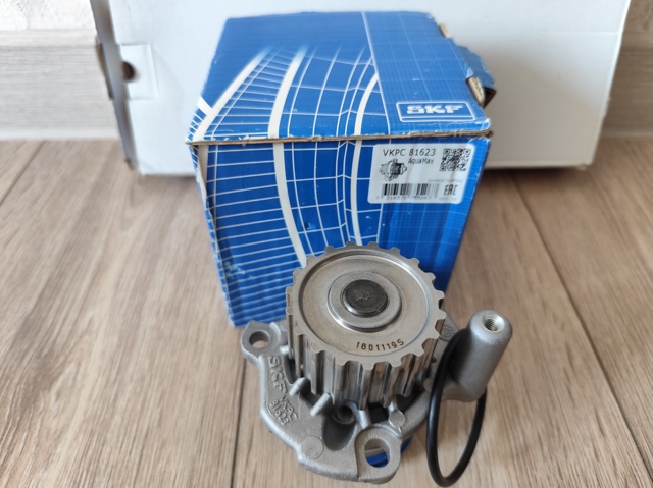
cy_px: 244
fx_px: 434
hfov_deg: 74.0
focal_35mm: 23
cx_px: 326
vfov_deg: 58.8
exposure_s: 1/100
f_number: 1.65
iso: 640
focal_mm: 6.19
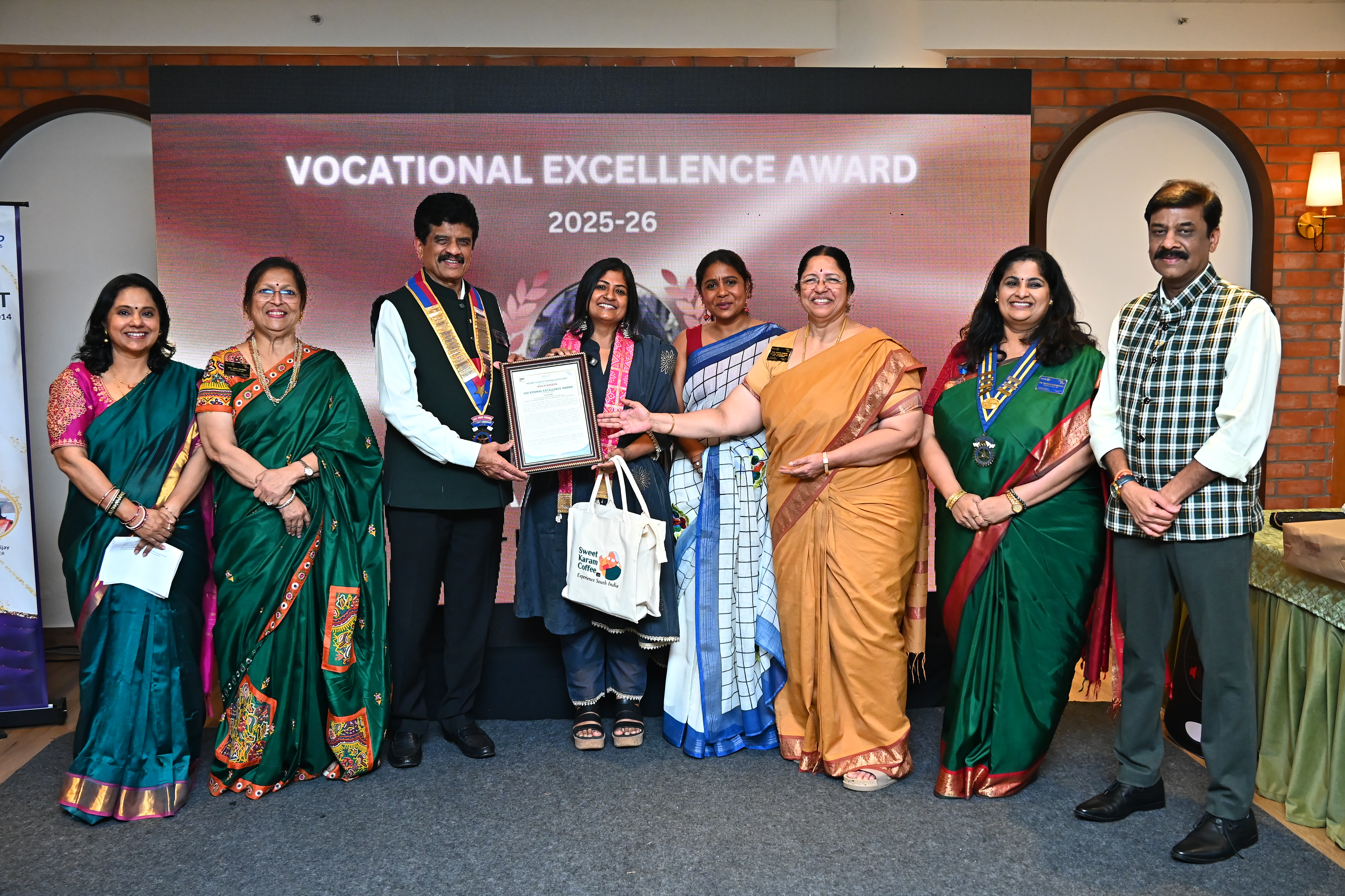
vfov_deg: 36.9
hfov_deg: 53.1
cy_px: 448
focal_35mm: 36
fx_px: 1345
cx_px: 672
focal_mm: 24
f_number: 5
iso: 1600
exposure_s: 1/125
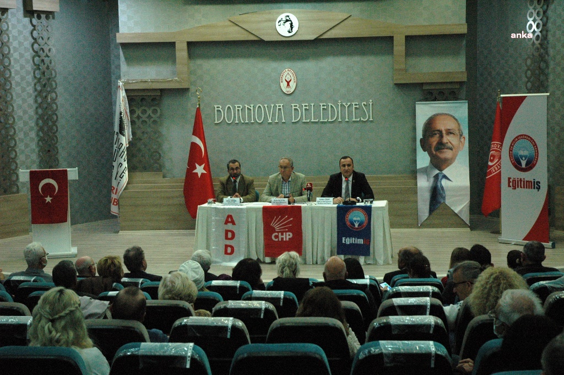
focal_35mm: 66
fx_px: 1033
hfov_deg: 30.5
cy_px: 188
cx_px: 282
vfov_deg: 20.6
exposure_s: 1/60
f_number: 4.5
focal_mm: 44
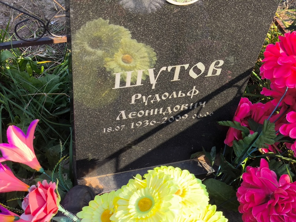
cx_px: 148
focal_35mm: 50
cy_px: 111
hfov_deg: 38.2
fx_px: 428
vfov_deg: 29.1
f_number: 1.7
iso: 50
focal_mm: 4.71
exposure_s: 1/624
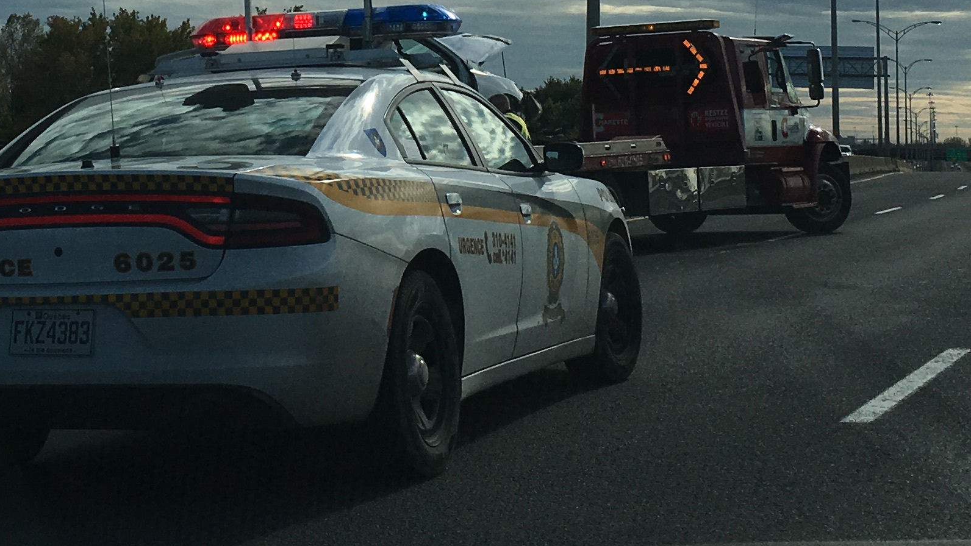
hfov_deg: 26.3
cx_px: 278
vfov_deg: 14.7
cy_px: -97
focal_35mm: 80
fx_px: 2060
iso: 25
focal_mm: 4.15
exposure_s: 1/3663
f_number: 2.2
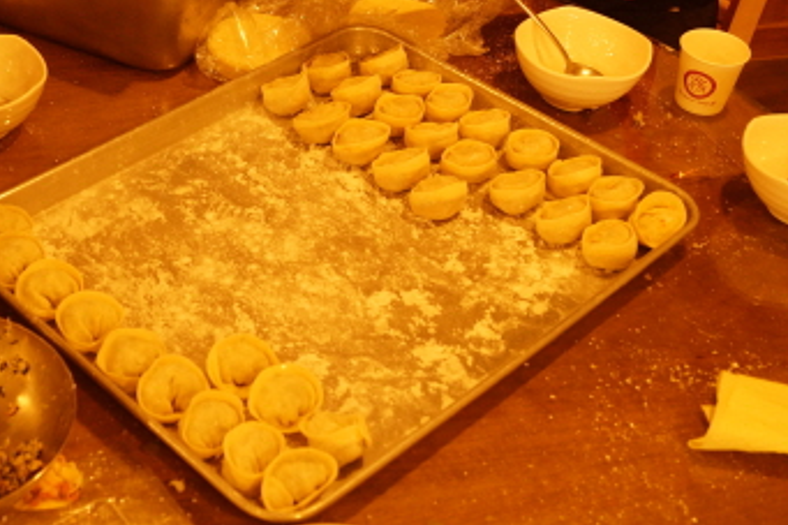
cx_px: 196
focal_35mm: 58
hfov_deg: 33.8
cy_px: 180
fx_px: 1269
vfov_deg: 23.3
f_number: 4
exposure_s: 1/60
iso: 800
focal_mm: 24
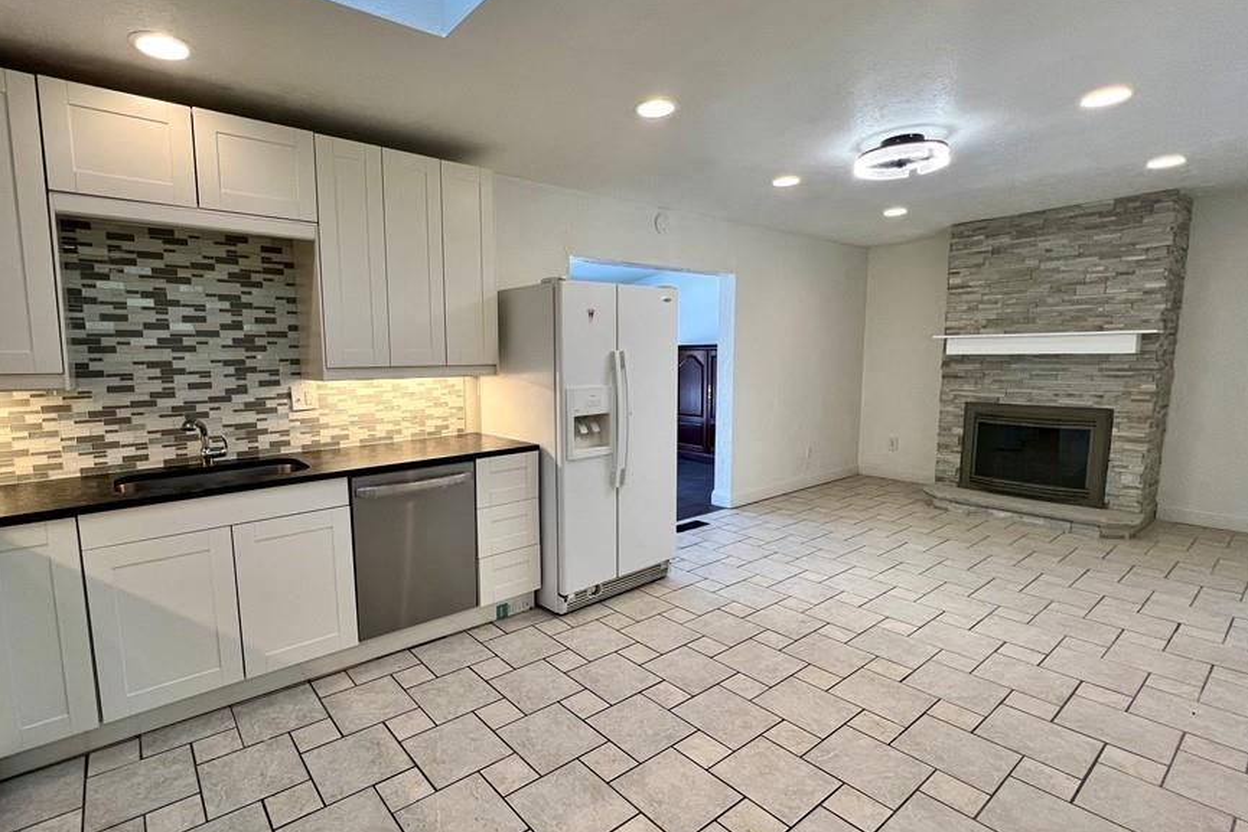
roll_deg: +1.9
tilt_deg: -7.3
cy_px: 430
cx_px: 542
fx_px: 555
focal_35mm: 16
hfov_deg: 96.2
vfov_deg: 73.7
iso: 125
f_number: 1.8
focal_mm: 1.57
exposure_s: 1/120
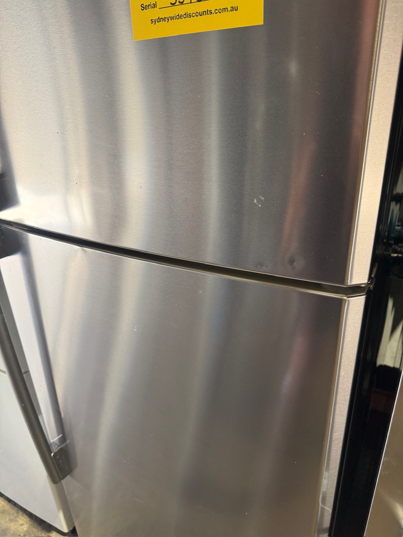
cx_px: 202
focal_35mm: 24
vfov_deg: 71.6
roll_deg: +3.2
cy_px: 268
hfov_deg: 56.8
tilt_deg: -25.2
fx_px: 373
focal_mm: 6.76
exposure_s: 1/50
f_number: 1.78
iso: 160
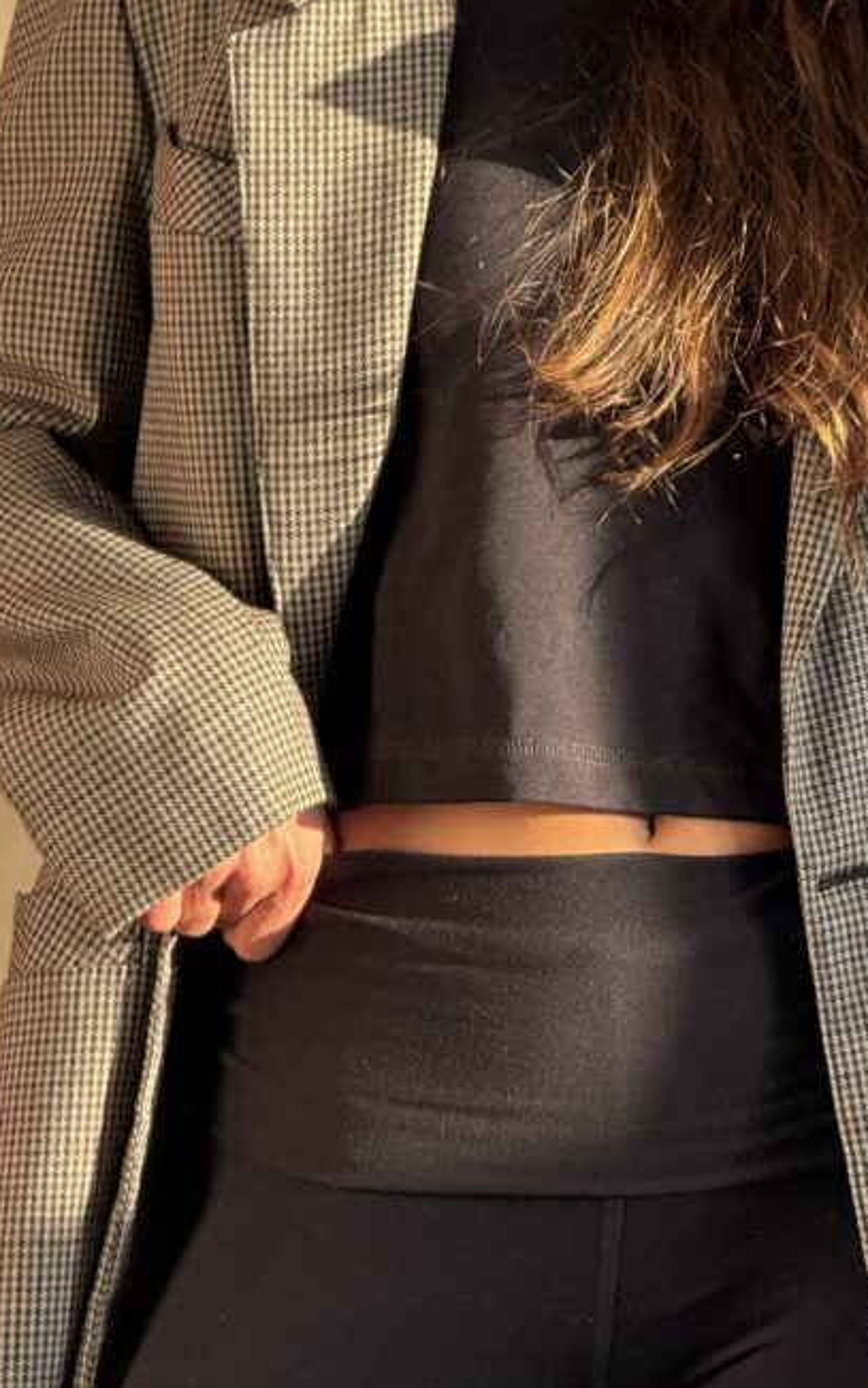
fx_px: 7568
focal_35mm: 200
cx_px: 627
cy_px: 559
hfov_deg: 6.6
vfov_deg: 10.5
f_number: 2.8
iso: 100
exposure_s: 1/99
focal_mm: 15.66
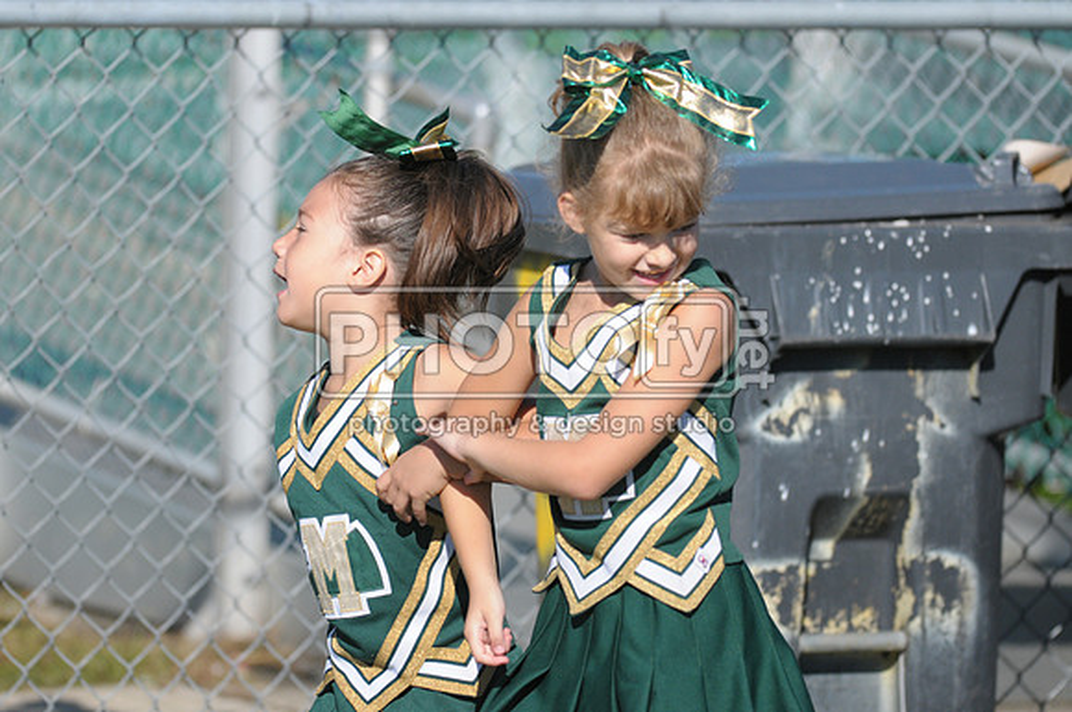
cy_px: 356
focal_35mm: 300
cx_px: 536
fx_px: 8921
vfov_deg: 4.6
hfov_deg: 6.9
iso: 640
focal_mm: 200
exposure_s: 1/5000
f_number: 4
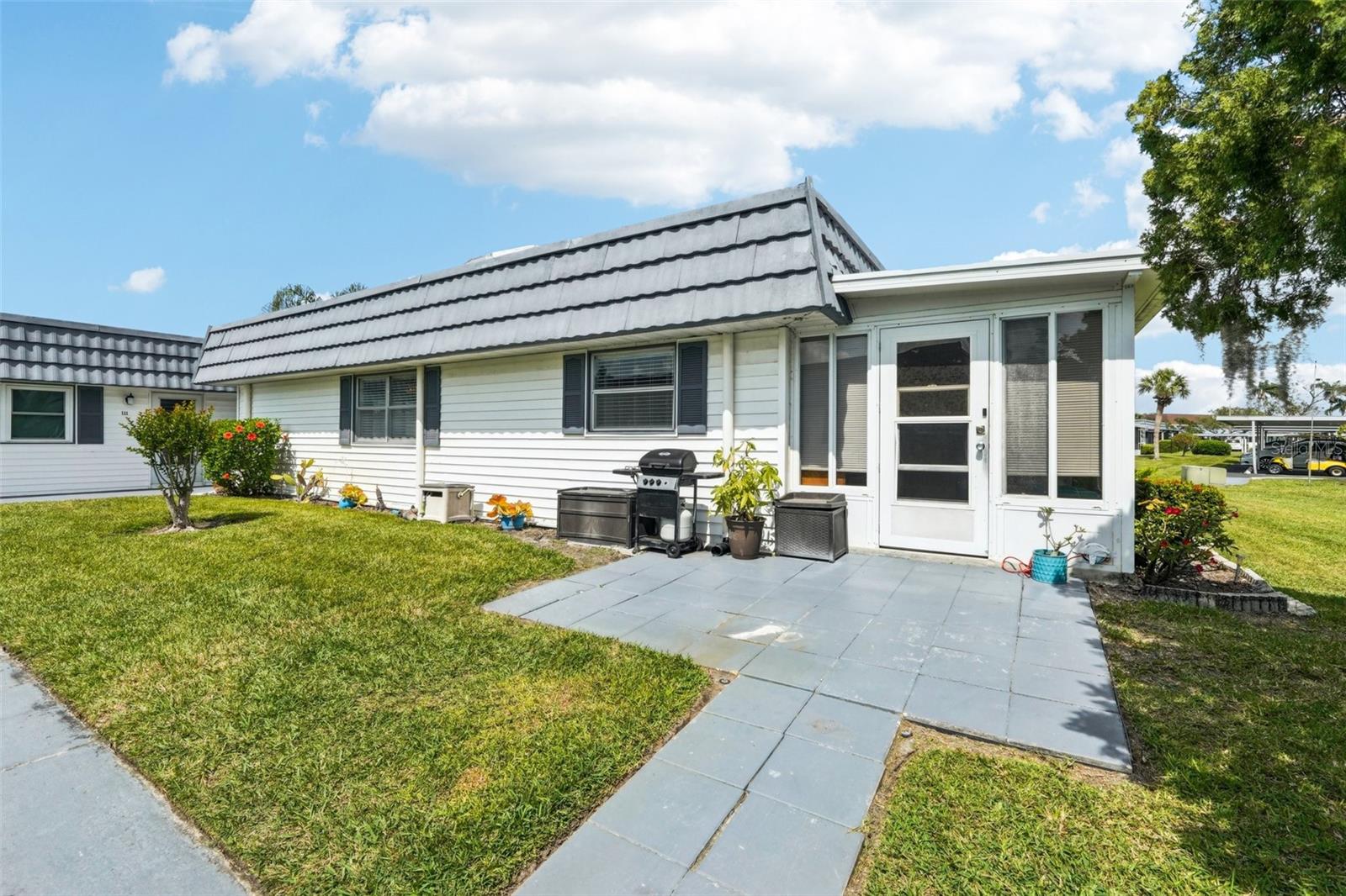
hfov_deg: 100.4
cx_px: 673
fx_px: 561
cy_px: 448
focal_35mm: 15
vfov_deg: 77.3
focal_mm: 10
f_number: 8
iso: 400
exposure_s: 1/2000
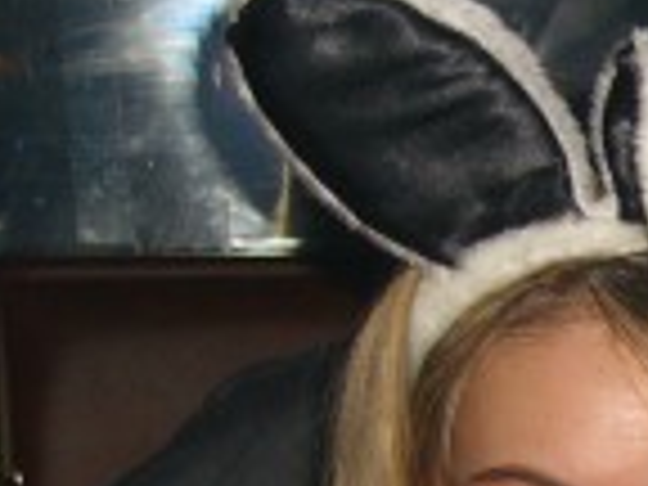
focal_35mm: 158
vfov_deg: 9.2
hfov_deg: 11.9
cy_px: 670
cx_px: 976
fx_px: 2958
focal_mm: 7.9
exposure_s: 1/60
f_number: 2.8
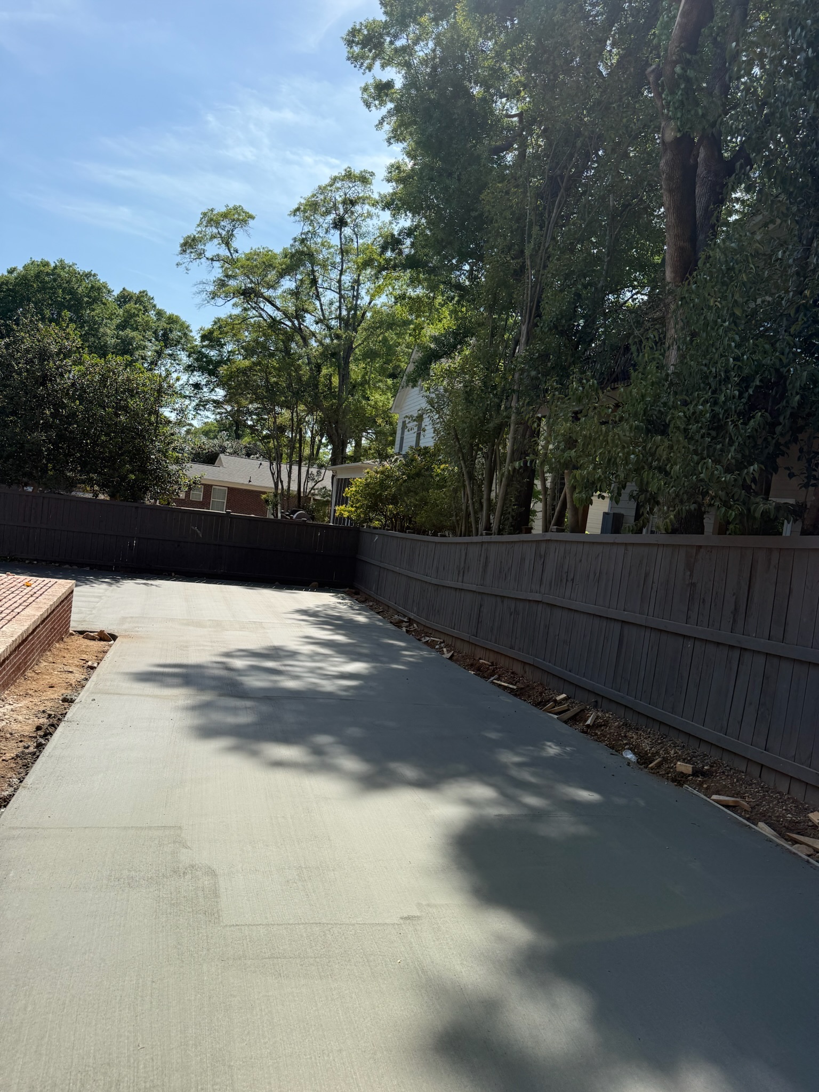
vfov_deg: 71.6
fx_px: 757
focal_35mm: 24
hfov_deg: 56.8
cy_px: 546
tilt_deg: -3.2
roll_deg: -7.5
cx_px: 410
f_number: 1.78
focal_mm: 6.76
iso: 100
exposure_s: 1/4673
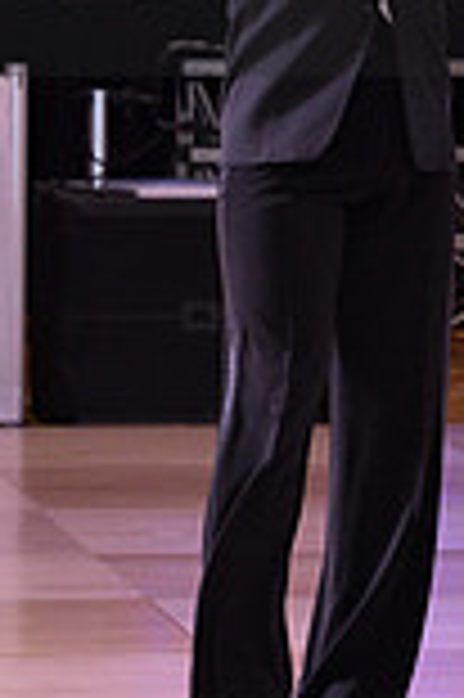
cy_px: -72
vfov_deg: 3.8
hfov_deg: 2.5
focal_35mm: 543
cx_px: 561
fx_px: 10521
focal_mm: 145
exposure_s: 1/250
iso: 1600
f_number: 5
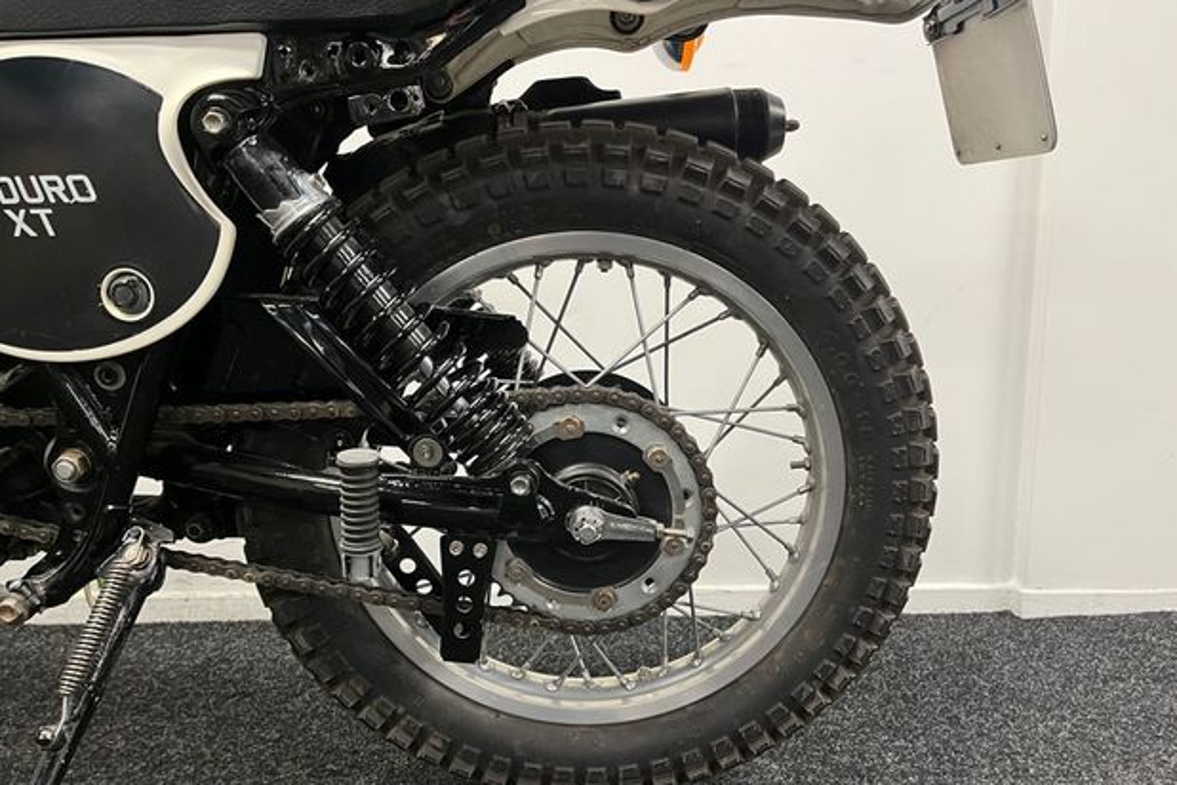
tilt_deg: -8.6
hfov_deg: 65.5
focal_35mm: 28
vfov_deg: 46.3
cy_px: 450
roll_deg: -0.3
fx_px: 915
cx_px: 594
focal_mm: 5.1
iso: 200
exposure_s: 1/50
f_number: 1.6
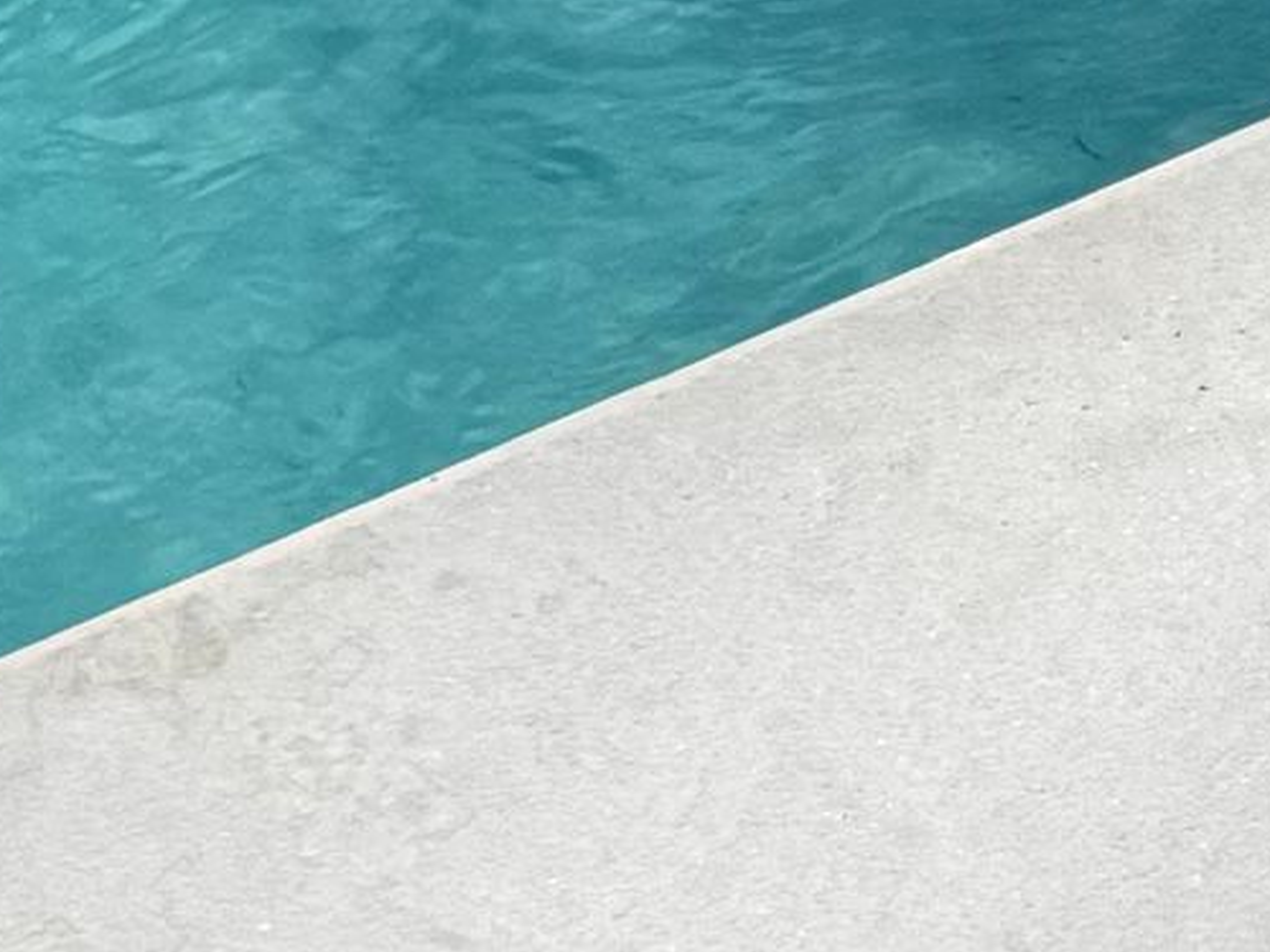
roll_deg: -1.0
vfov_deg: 5.9
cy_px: -3485
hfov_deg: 9.8
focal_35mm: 194
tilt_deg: -28.3
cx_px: 2100
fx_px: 7116
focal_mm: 6.76
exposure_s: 1/6711
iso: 80
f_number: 1.78
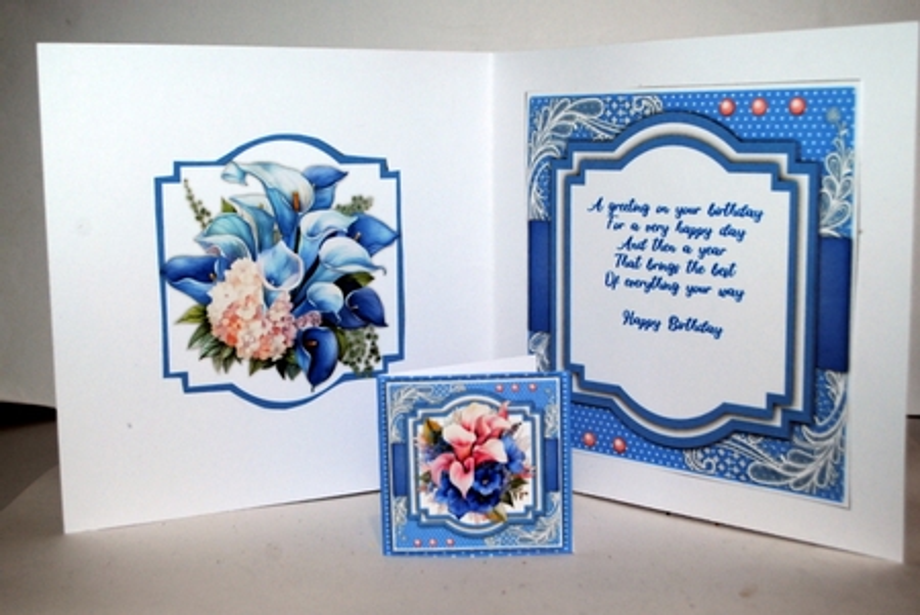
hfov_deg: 44.9
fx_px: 1113
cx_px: 460
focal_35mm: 44
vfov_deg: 30.9
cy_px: 308
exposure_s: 1/60
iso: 180
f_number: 4.5
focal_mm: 29
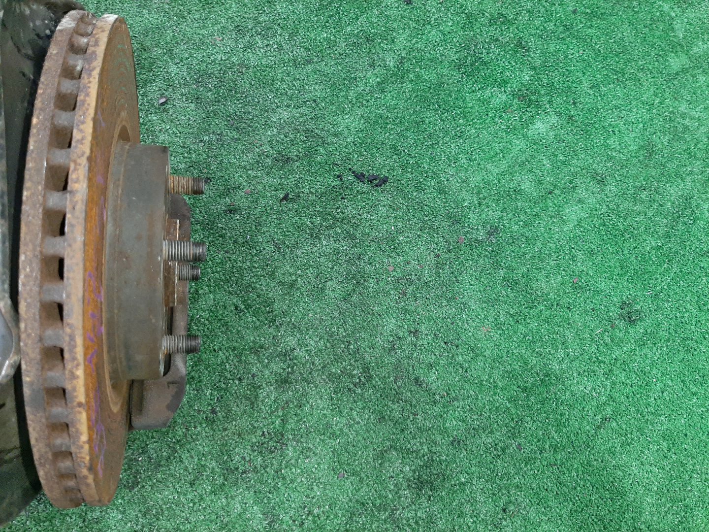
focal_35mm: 26
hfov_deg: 67.3
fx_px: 533
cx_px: 354
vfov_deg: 53.1
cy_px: 266
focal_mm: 3.93
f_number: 1.7
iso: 181
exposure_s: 1/33
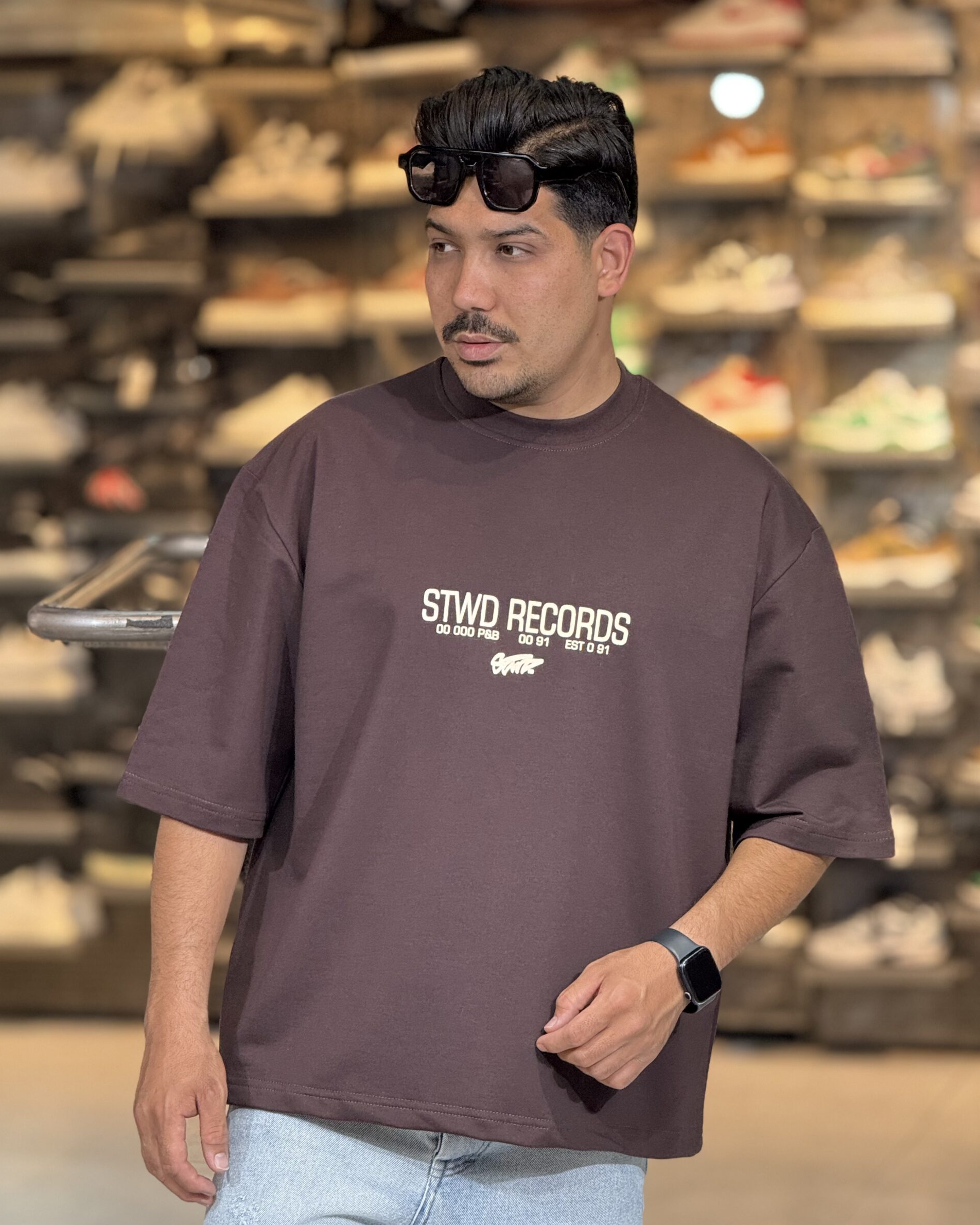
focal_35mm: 126
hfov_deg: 12.2
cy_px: 645
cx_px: 491
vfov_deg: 15.3
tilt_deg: -4.5
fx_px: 4568
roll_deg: -0.5
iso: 250
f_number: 2.8
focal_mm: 15.66
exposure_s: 1/100
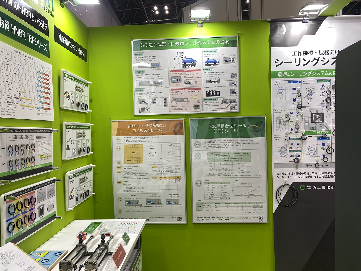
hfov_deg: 63.5
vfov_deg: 49.7
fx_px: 292
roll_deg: +1.1
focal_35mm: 28
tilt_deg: -0.4
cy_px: 137
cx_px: 181
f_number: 1.8
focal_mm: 4.25
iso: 32
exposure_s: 1/102
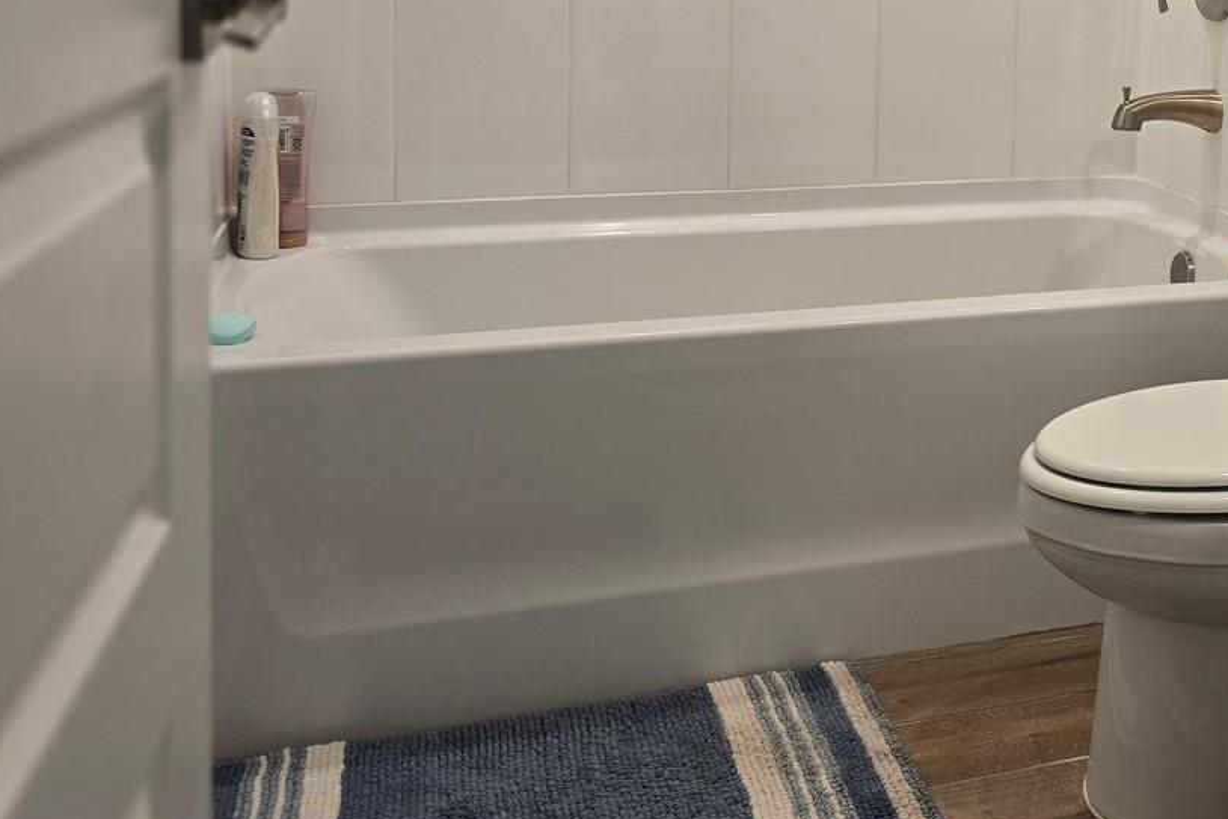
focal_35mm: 47
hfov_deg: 38.1
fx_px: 1603
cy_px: 32
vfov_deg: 27.3
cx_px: 1174
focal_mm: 6.3
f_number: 1.7
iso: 125
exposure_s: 1/120
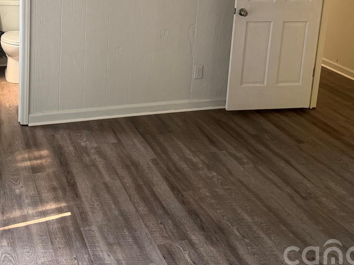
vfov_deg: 28.2
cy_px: 12
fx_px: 501
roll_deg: -3.1
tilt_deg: -11.5
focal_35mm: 49
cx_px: 134
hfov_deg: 38.7
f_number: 1.78
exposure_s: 1/60
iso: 400
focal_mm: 6.76
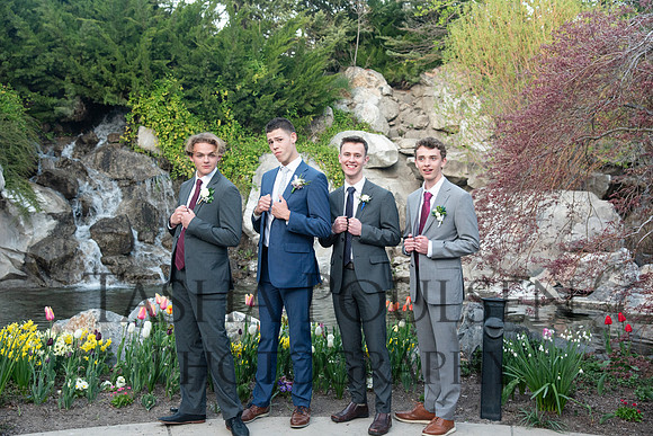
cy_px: 218
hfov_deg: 39.6
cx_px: 326
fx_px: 907
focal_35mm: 50
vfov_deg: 27.0
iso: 800
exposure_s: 1/125
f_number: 5.6
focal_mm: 50
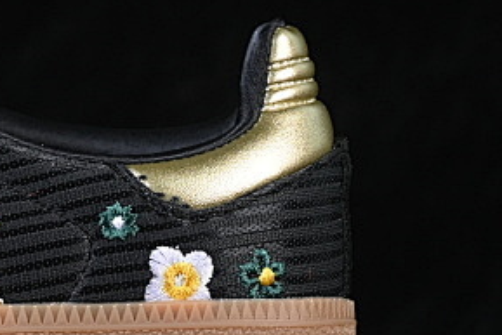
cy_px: 19
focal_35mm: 280
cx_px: -200
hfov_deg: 7.3
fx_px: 3906
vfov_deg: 4.9
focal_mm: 50
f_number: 6.3
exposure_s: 1/60
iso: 160
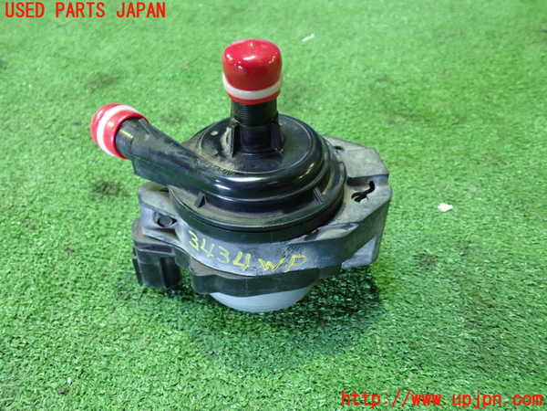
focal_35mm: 30
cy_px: 206
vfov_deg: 46.8
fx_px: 474
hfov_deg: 60.0
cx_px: 274
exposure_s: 1/30
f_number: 2.3
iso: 640
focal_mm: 5.4
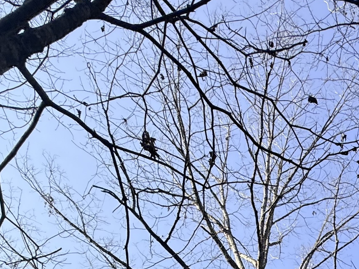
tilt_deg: +36.9
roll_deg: -2.9
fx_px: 456
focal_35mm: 44
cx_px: 293
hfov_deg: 40.9
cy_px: 397
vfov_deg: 25.4
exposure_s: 1/1017
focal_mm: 2.22
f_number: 2.2
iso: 50
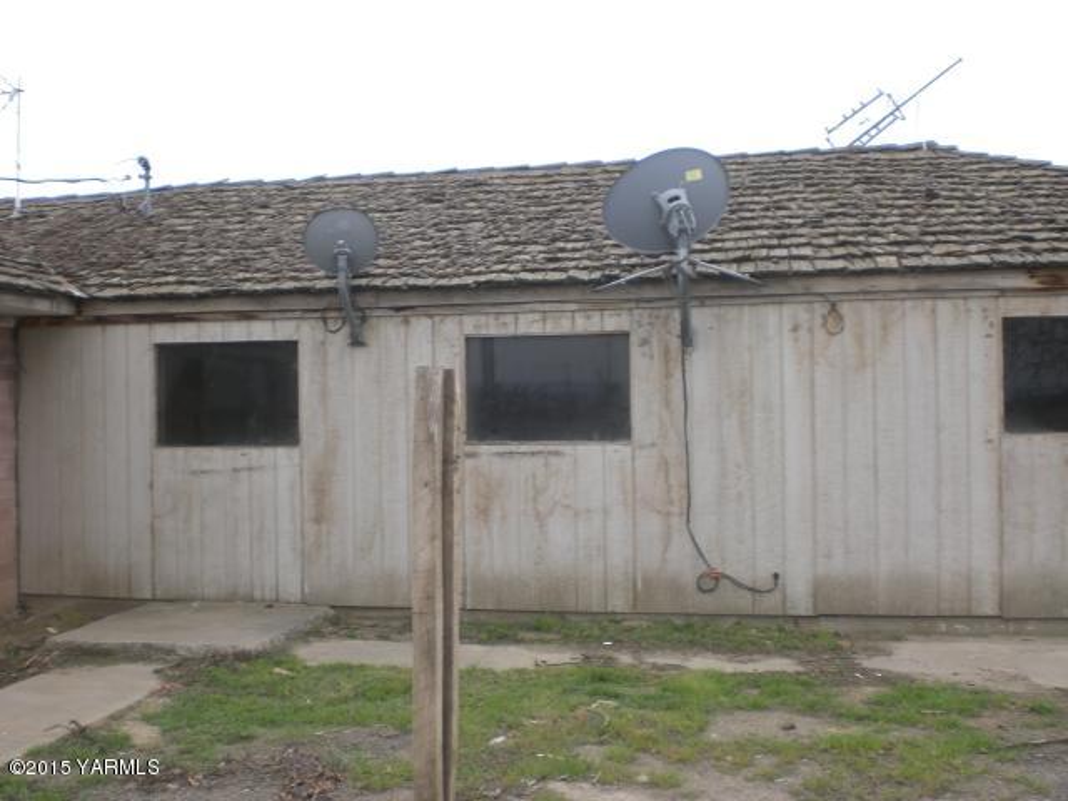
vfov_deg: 37.7
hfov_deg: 49.0
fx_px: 1172
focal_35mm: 38
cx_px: 534
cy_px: 400
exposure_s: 1/320
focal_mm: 6.3
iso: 50
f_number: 3.1
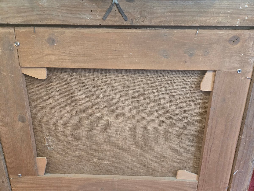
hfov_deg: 73.9
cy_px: 96
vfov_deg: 58.9
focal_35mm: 23
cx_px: 127
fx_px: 169
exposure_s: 1/100
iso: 800
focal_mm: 5.4
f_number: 1.8
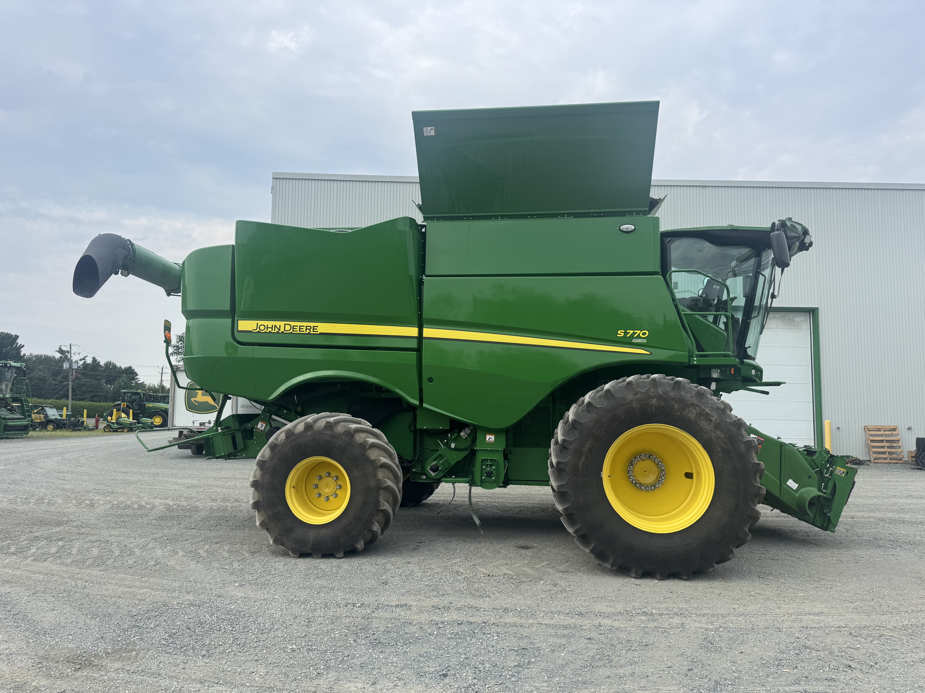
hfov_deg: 71.6
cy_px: 346
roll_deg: +0.5
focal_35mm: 24
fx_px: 641
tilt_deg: +5.7
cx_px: 462
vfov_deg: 56.8
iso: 80
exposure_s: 1/1524
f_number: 1.78
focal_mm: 6.76
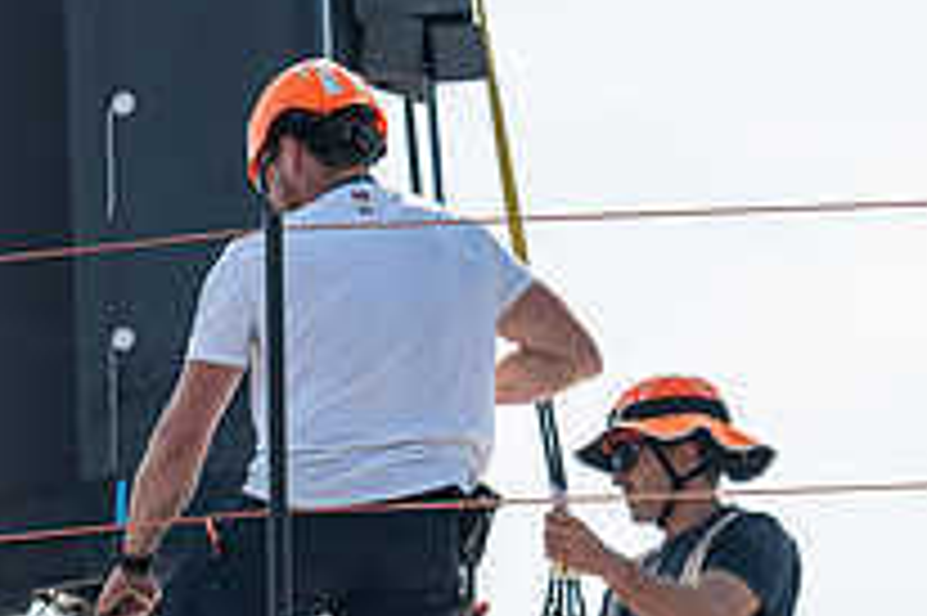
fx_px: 14485
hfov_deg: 3.7
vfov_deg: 2.4
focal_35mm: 563
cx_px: 252
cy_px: 416
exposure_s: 1/2000
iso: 100
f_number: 3.5
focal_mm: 200
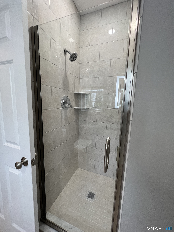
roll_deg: -1.4
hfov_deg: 89.9
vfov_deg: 106.2
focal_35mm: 13
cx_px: 87
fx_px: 87
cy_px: 116
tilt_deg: -8.6
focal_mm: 1.57
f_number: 1.8
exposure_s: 1/120
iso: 200
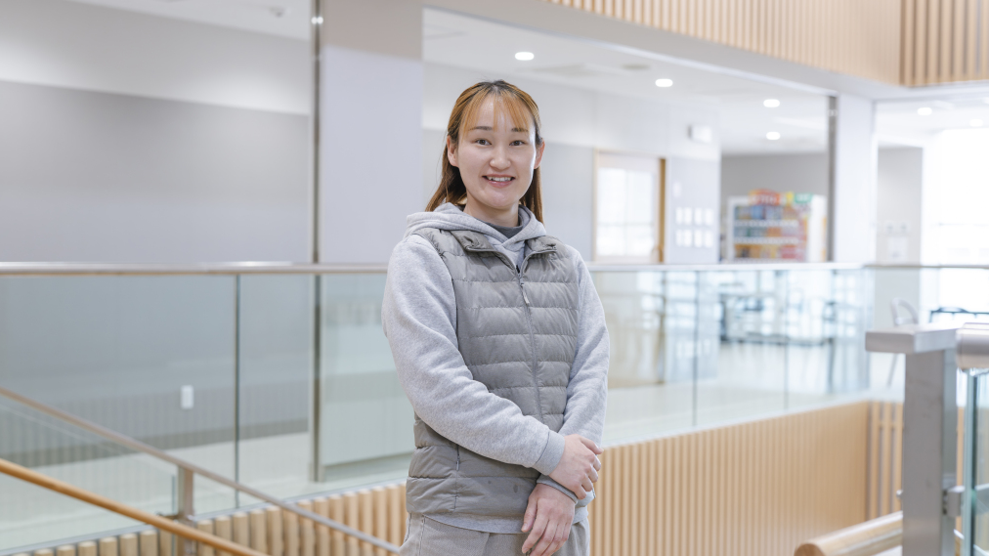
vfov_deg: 22.6
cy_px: 300
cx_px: 495
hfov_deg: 39.2
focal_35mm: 53
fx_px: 1390
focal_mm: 50
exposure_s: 1/125
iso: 800
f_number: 3.2
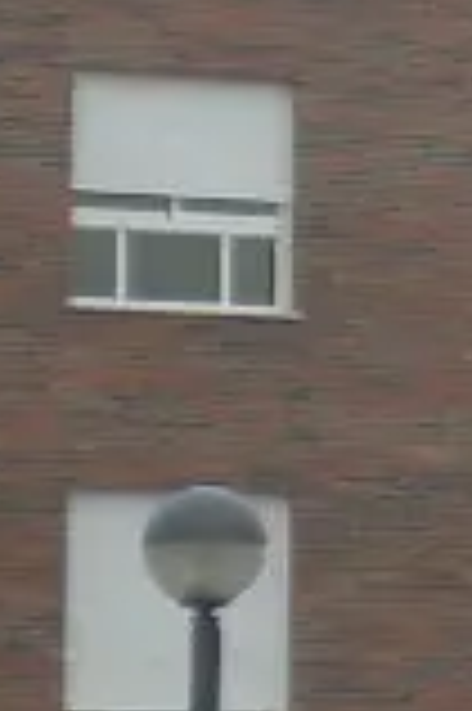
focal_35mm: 378
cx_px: 1623
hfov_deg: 3.5
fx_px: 7450
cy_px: 144
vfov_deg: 5.5
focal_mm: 9.3
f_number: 3.9
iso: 64
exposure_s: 1/253
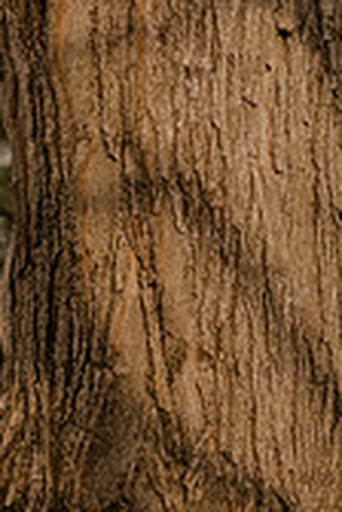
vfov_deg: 6.0
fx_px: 4845
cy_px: -122
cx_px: 437
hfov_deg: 4.0
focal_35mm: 340
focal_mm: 85
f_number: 1.4
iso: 100
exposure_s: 1/1250
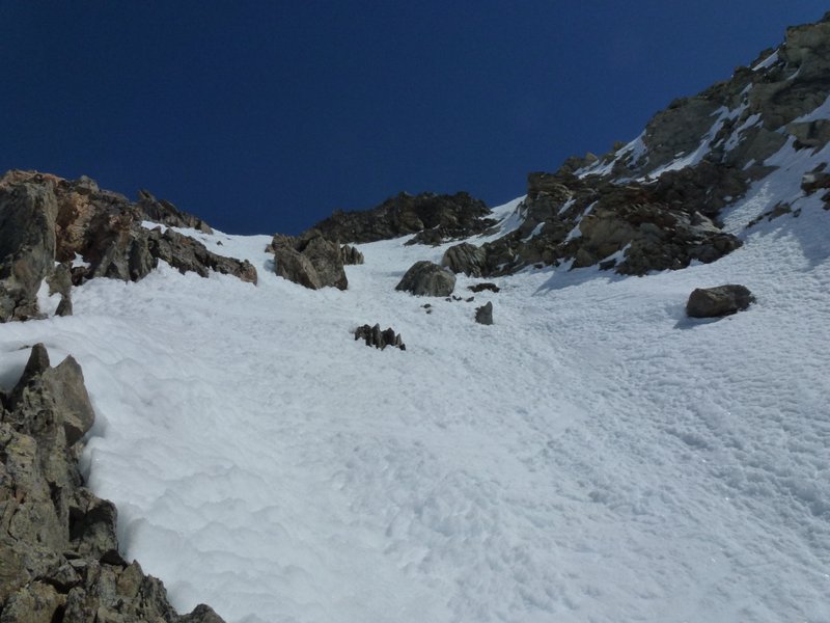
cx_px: 415
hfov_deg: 71.6
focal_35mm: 24
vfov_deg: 56.8
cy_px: 312
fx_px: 575
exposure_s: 1/2000
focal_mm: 4.3
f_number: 6.3
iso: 160
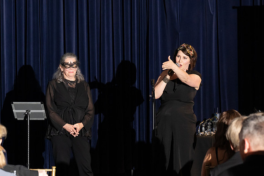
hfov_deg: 14.9
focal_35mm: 138
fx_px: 1011
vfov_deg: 9.9
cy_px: 88
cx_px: 132
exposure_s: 1/200
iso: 2500
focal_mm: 92
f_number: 4.5
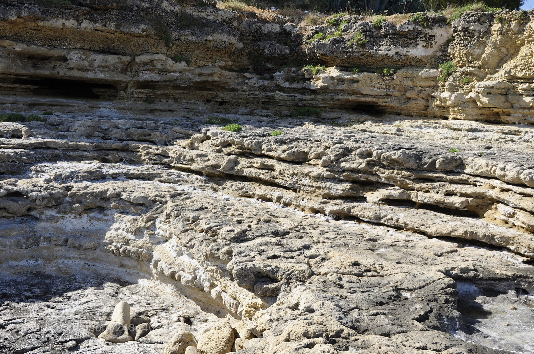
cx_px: 267
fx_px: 489
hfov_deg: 57.3
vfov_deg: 39.9
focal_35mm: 33
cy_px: 177
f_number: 10
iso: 200
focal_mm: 22
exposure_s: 1/250
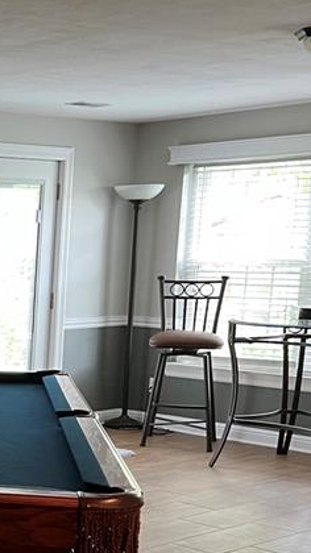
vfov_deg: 30.0
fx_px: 1012
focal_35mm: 69
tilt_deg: -10.4
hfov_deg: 14.9
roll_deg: +1.1
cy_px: 429
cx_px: -271
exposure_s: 1/60
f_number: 1.5
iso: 320
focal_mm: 5.7
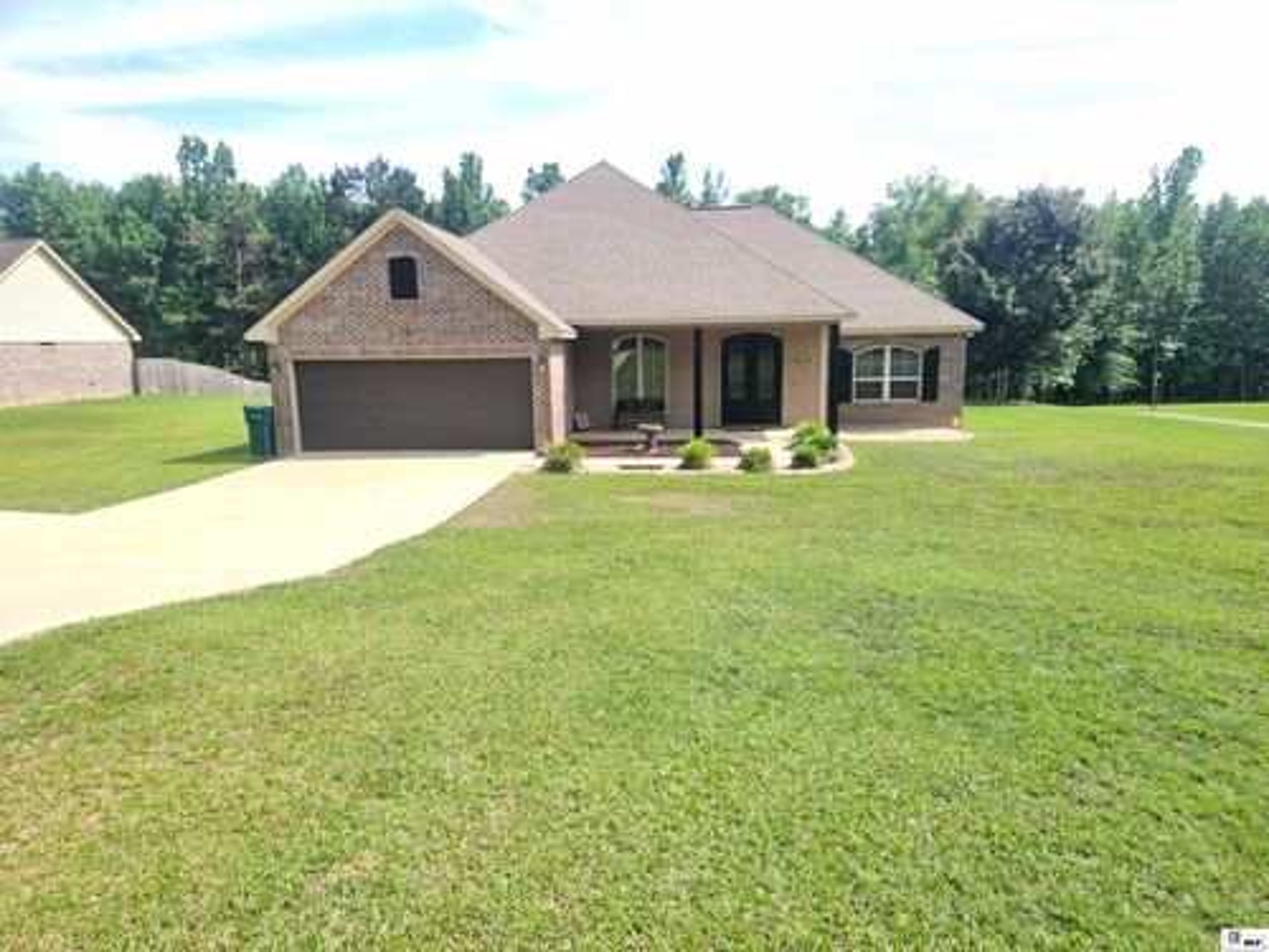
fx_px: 843
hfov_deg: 73.9
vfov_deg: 58.9
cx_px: 634
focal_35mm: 23
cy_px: 476
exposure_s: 1/2000
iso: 80
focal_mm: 5.4
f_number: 1.8
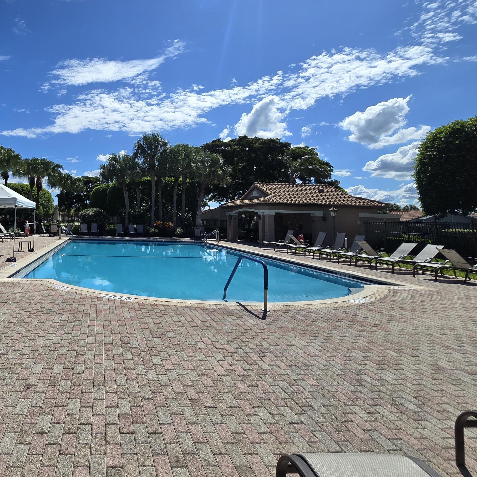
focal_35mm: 19
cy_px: 194
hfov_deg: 72.5
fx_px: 296
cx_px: 122
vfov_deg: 76.9
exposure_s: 1/4120
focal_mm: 2.2
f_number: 2.2
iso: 50
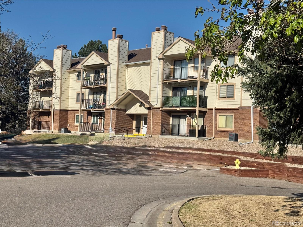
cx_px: 152
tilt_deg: +1.4
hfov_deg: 39.7
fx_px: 420
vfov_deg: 30.3
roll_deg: -1.7
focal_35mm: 48
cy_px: 114
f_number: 1.78
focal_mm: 6.76
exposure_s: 1/9009
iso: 64
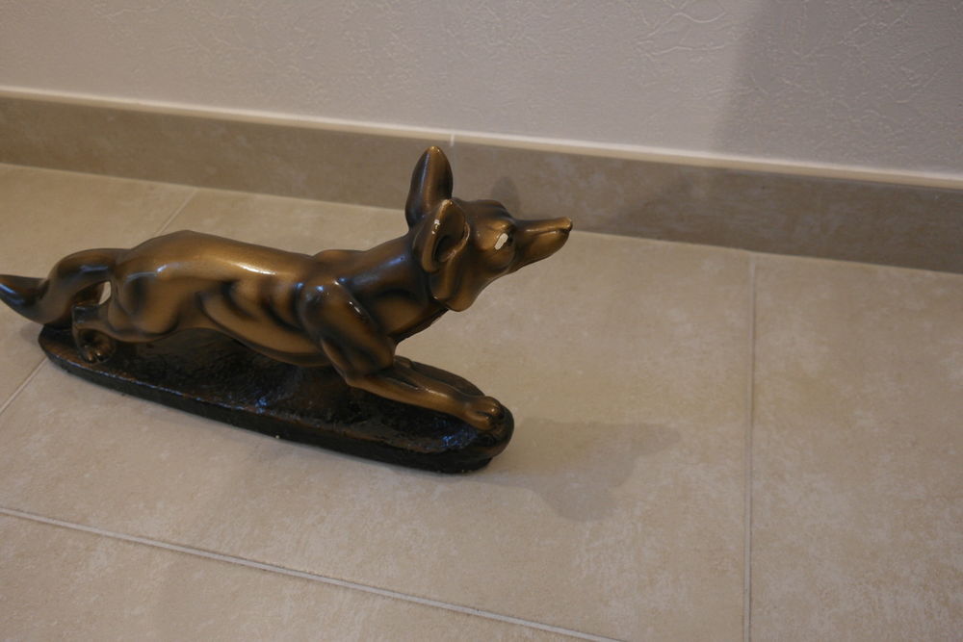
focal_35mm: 29
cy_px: 321
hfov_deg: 63.7
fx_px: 776
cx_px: 482
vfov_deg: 45.0
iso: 800
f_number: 3.5
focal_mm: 19
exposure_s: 1/20
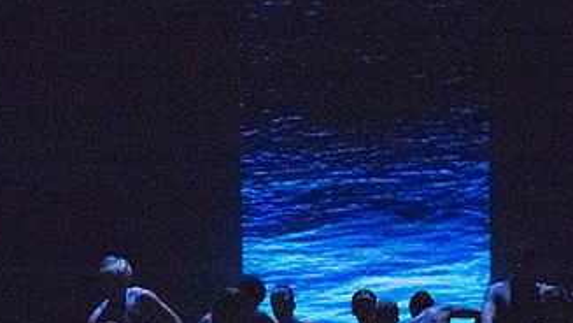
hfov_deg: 4.5
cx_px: 370
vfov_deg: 2.5
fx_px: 7324
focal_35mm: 482
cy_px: 305
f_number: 5.6
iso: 25600
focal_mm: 259
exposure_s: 1/400
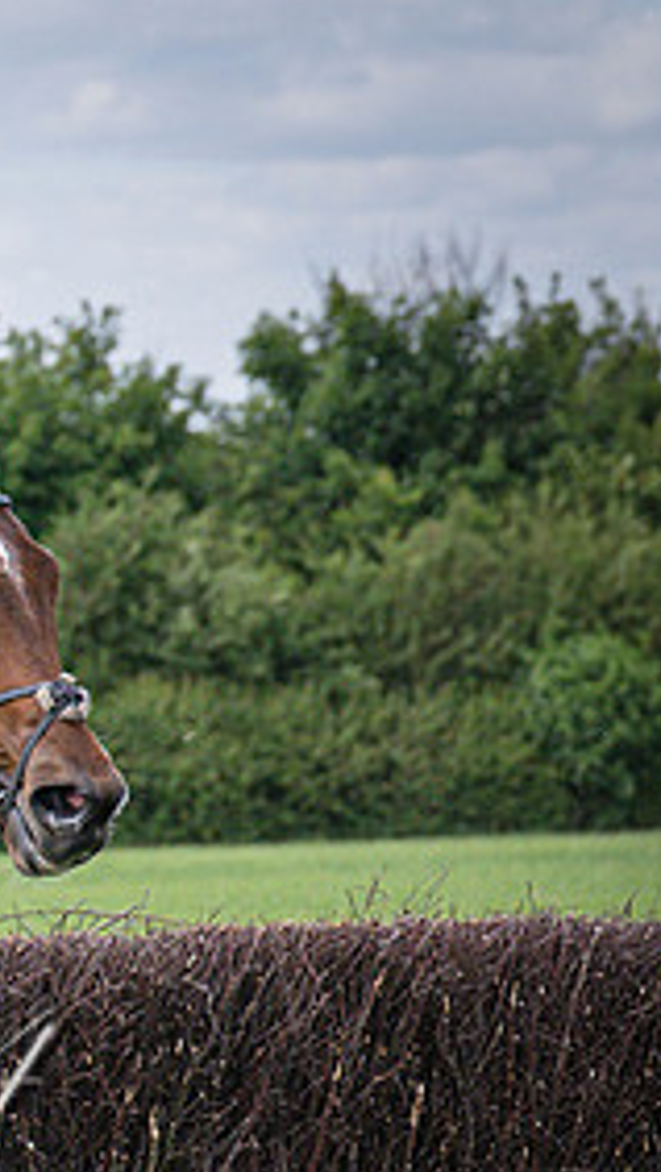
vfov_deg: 6.0
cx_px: -774
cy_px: 916
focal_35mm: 360
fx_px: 11197
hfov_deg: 3.3
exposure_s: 1/3200
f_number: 3.5
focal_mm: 70
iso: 400
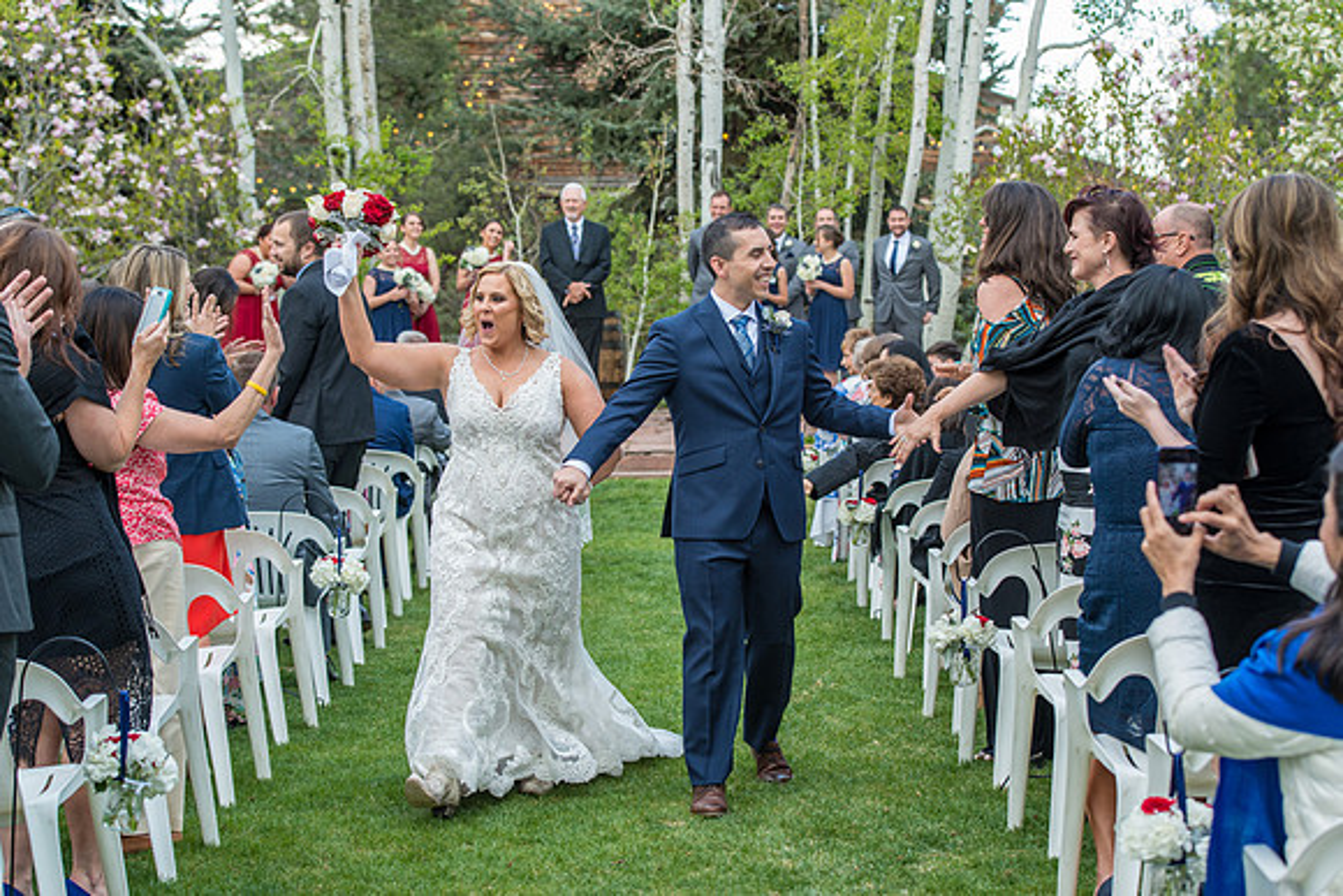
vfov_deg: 19.5
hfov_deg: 28.8
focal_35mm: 70
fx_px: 2612
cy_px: 448
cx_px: 672
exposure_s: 1/200
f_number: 5
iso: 400
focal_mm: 70
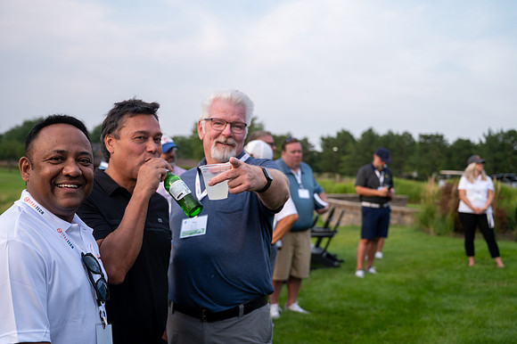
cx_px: 258
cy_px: 172
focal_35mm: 46
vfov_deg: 29.2
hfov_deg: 42.7
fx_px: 661
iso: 500
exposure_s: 1/1000
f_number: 4
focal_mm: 46
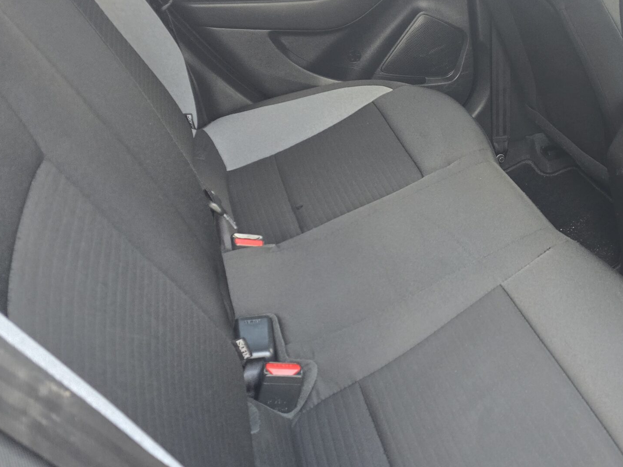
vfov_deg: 34.7
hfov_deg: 43.7
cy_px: 149
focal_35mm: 41
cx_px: 497
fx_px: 738
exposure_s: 1/100
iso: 640
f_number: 1.7
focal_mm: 6.3
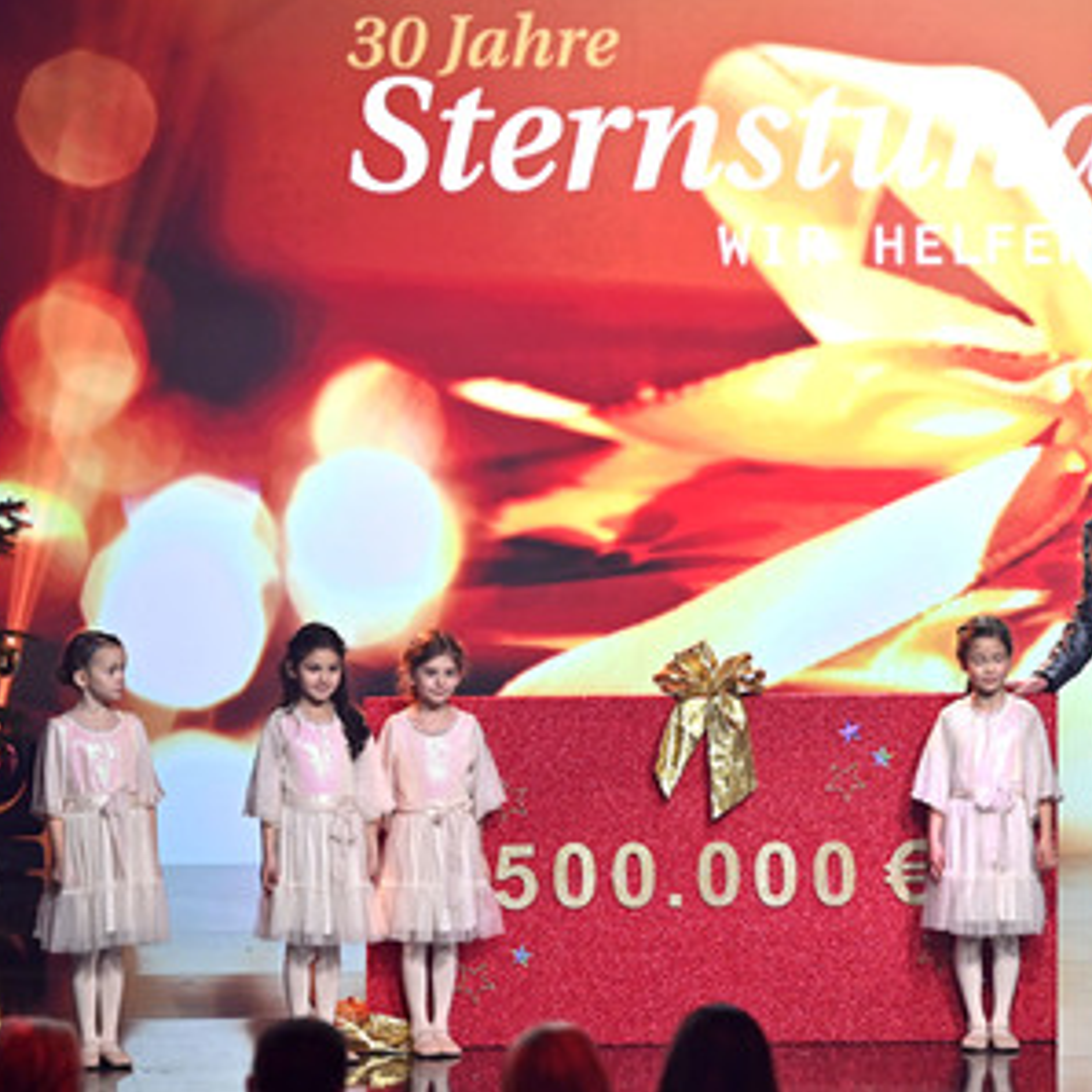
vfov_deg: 8.8
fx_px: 7102
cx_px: 740
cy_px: 546
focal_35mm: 199
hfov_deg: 8.8
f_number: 2.8
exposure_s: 1/400
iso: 1600
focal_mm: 155
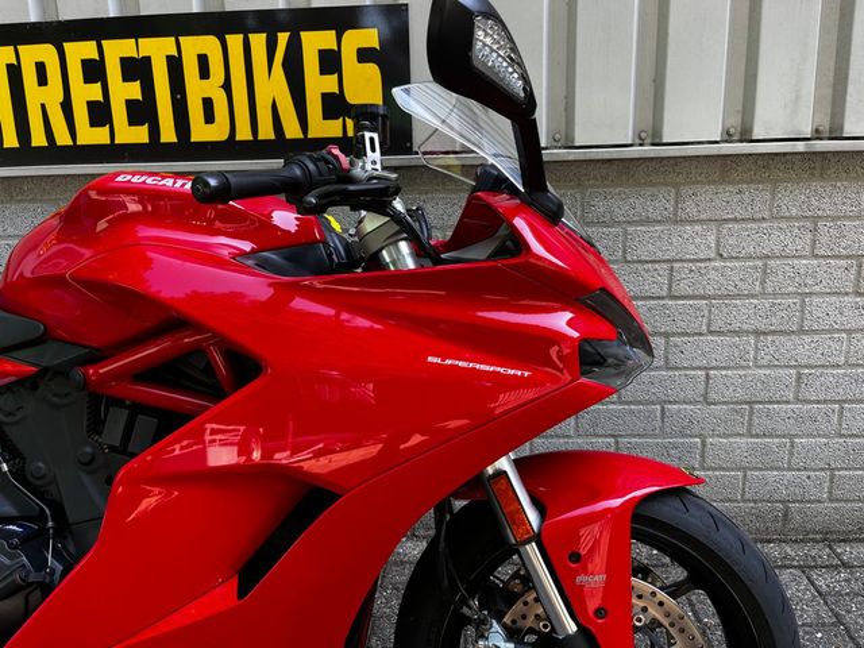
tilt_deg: -13.5
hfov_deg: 67.3
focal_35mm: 26
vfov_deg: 53.1
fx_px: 649
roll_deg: +1.7
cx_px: 432
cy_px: 324
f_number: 1.6
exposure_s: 1/121
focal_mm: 5.1
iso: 50
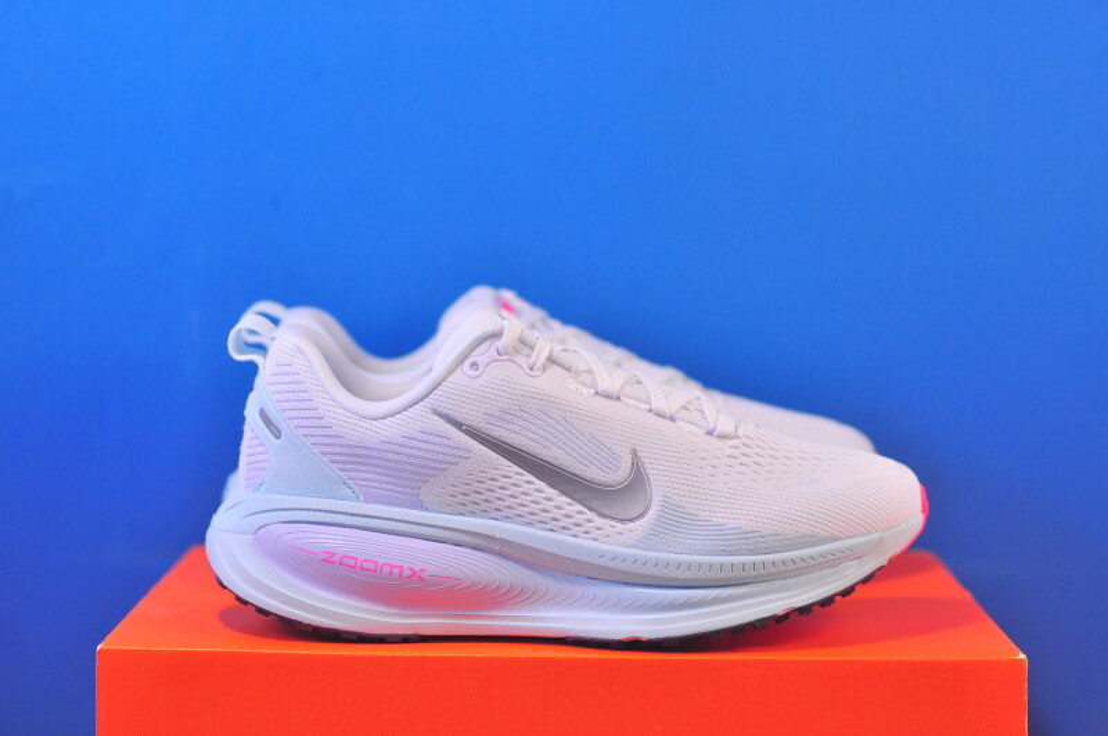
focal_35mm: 75
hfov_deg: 27.0
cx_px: 554
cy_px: 368
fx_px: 2305
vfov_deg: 18.1
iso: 250
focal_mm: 50
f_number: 2.5
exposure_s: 1/320
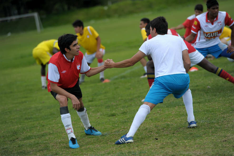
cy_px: 78
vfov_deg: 6.9
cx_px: 117
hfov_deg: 10.3
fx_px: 1299
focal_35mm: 200
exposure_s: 1/1000
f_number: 4
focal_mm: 200
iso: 200
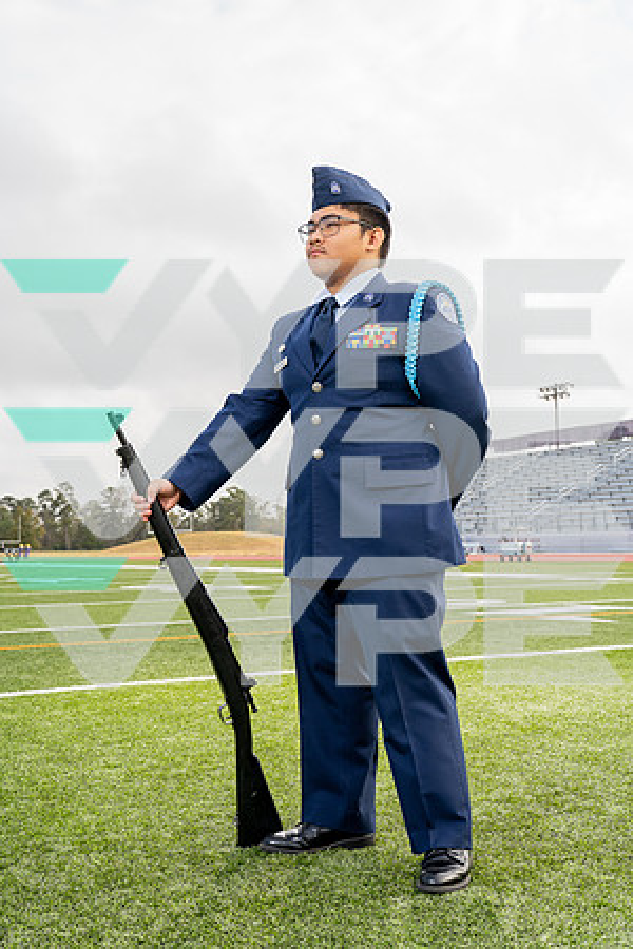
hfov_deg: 31.9
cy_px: 474
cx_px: 316
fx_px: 1108
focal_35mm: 42
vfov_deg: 46.4
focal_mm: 42
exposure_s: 1/250
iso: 320
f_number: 7.1
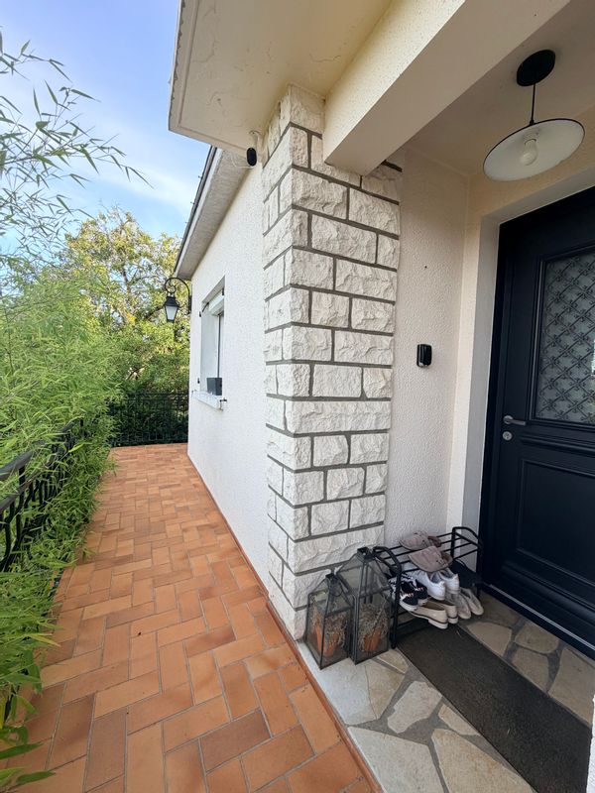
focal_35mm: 14
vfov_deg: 102.1
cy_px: 396
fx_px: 321
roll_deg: -2.5
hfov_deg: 85.7
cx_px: 298
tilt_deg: -3.2
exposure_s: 1/240
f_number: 2.2
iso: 40
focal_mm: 2.22
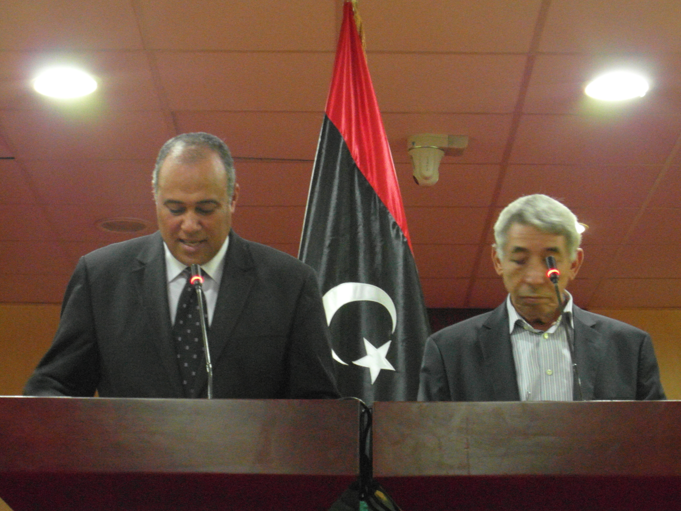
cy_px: 256
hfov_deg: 18.9
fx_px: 2046
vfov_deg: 14.2
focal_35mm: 104
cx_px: 340
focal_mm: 17
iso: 800
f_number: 4.4
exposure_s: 1/8
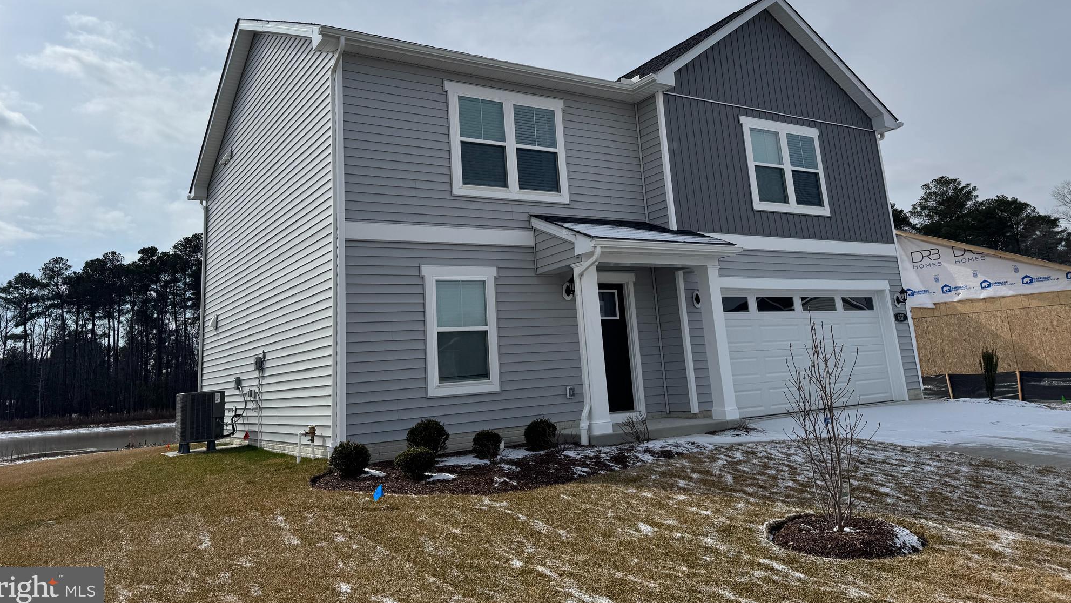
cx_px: 522
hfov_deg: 69.8
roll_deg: +4.5
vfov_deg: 42.3
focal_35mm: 27
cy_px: 196
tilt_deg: +13.5
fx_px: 767
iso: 80
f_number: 1.78
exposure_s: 1/12346
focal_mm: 6.76
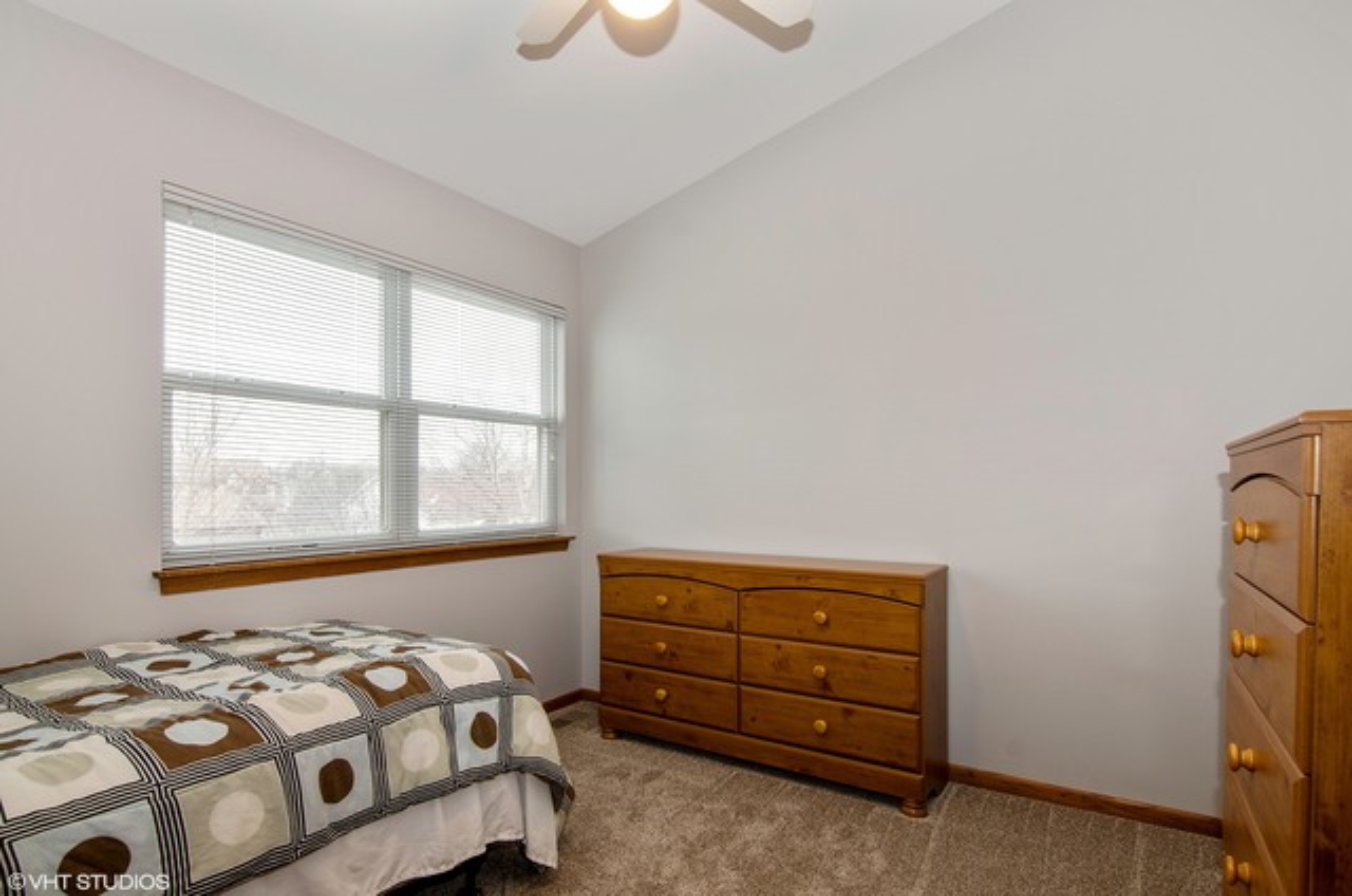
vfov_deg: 71.8
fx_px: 618
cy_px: 448
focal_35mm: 16
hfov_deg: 95.1
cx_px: 676
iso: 200
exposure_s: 1/5
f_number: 8
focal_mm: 11
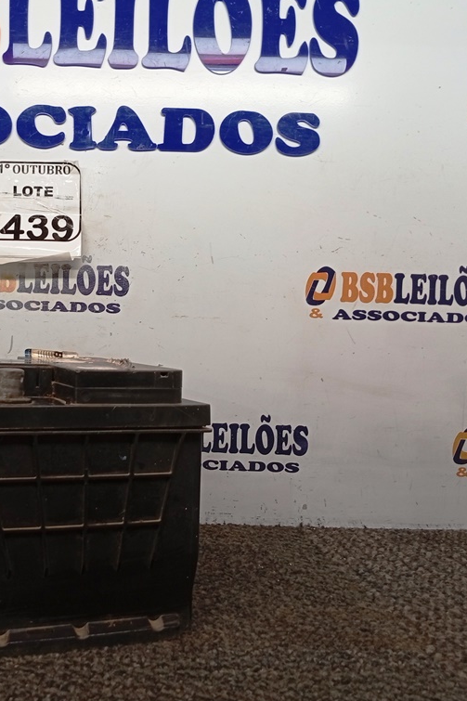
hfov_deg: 34.0
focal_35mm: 38
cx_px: 93
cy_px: 353
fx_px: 740
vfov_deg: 50.7
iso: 210
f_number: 1.8
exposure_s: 1/30
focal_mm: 3.98
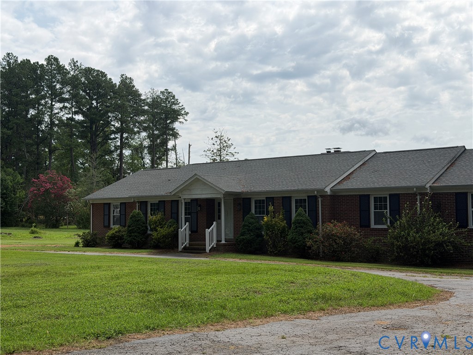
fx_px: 656
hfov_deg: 39.7
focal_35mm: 48
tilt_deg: +4.0
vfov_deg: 30.3
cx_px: 236
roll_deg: +0.5
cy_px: 178
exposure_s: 1/7874
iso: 80
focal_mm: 6.76
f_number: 1.78
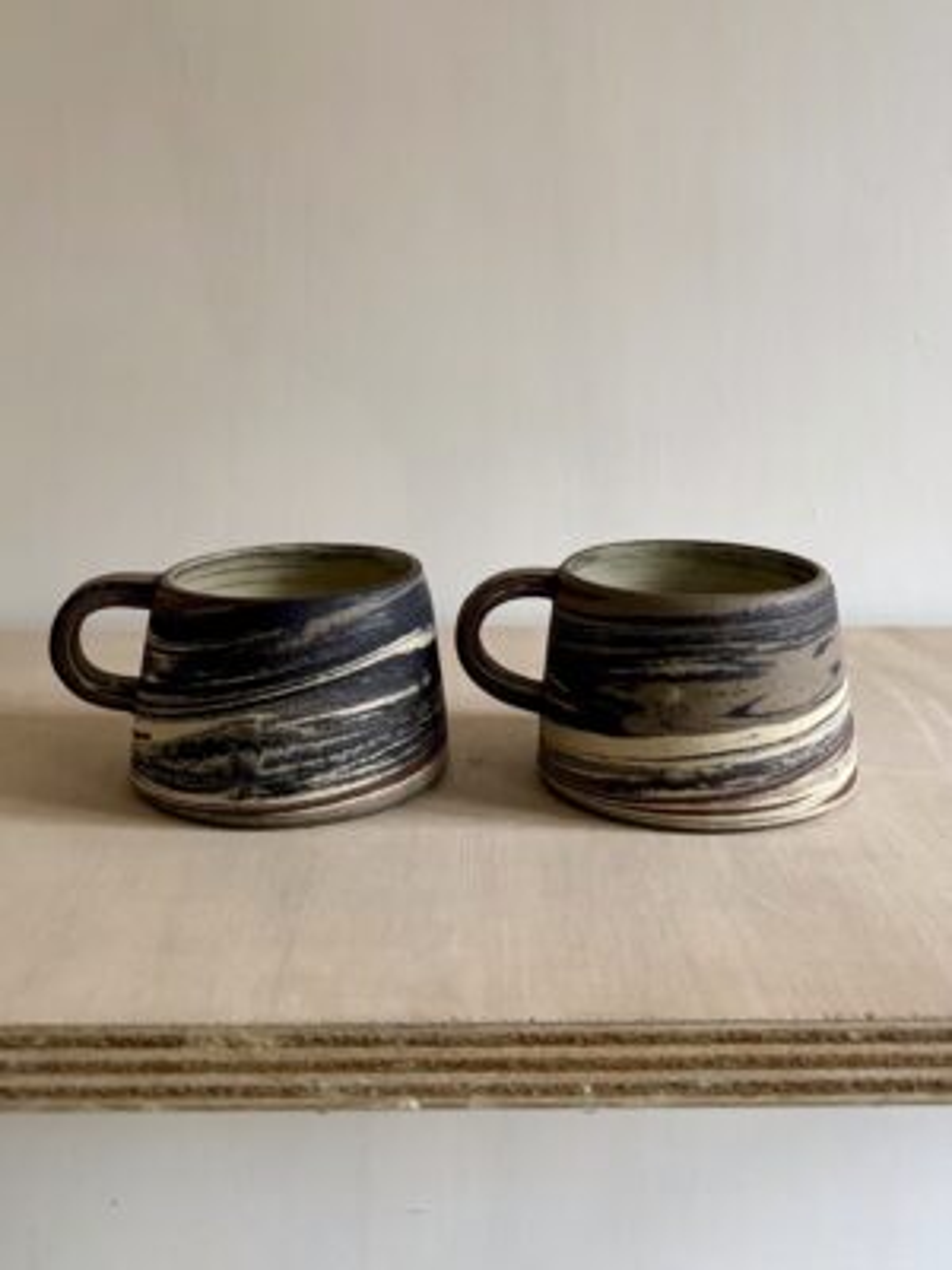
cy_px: 635
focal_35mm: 24
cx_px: 476
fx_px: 880
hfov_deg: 56.8
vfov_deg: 71.6
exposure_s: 1/60
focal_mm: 6.76
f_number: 1.78
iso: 400
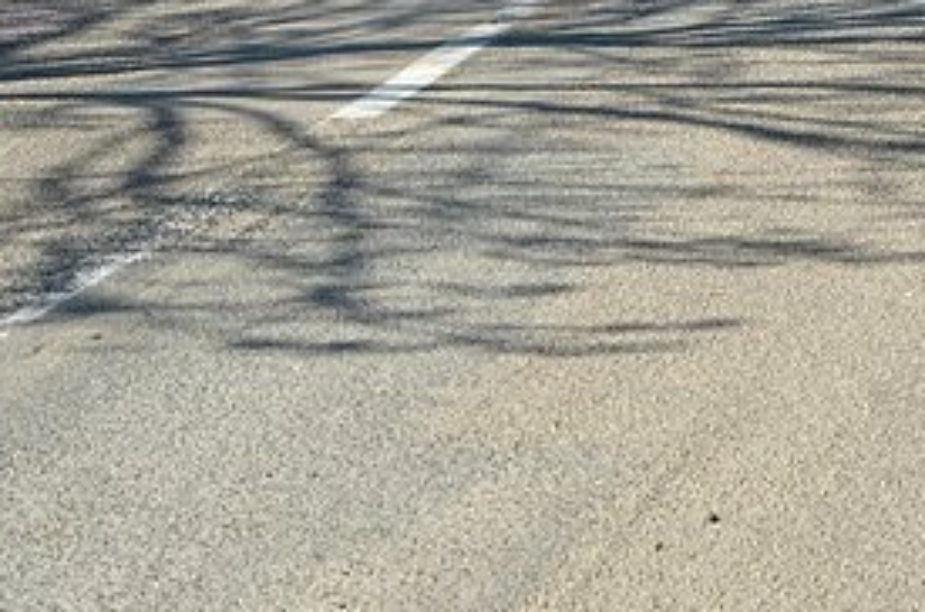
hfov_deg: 13.0
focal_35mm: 157
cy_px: -323
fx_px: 4025
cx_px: 124
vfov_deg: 8.5
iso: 100
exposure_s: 1/125
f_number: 5.6
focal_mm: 32
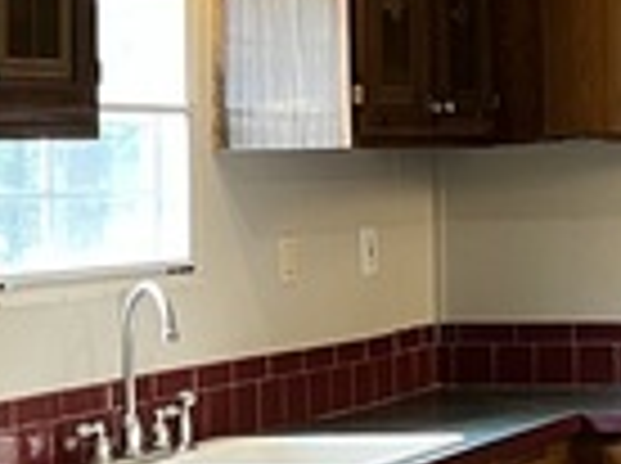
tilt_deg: +1.2
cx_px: 956
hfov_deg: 14.5
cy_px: 126
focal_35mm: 126
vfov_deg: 11.7
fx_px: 2256
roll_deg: +2.0
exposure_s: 1/60
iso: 160
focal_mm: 5.1
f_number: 1.6
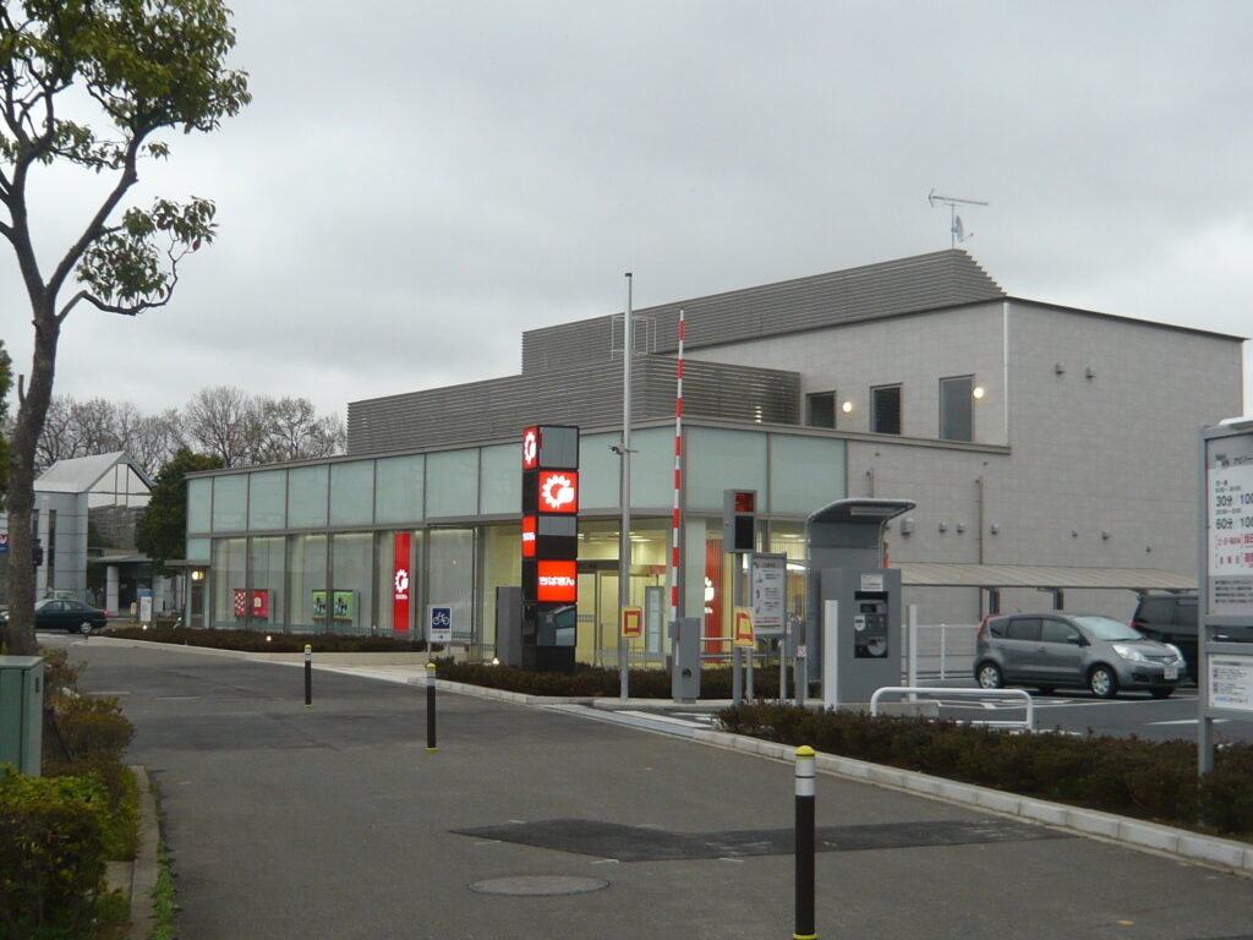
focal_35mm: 48
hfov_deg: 39.7
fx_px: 1737
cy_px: 470
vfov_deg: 30.3
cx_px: 626
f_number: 3
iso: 100
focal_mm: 5.2
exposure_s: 1/60
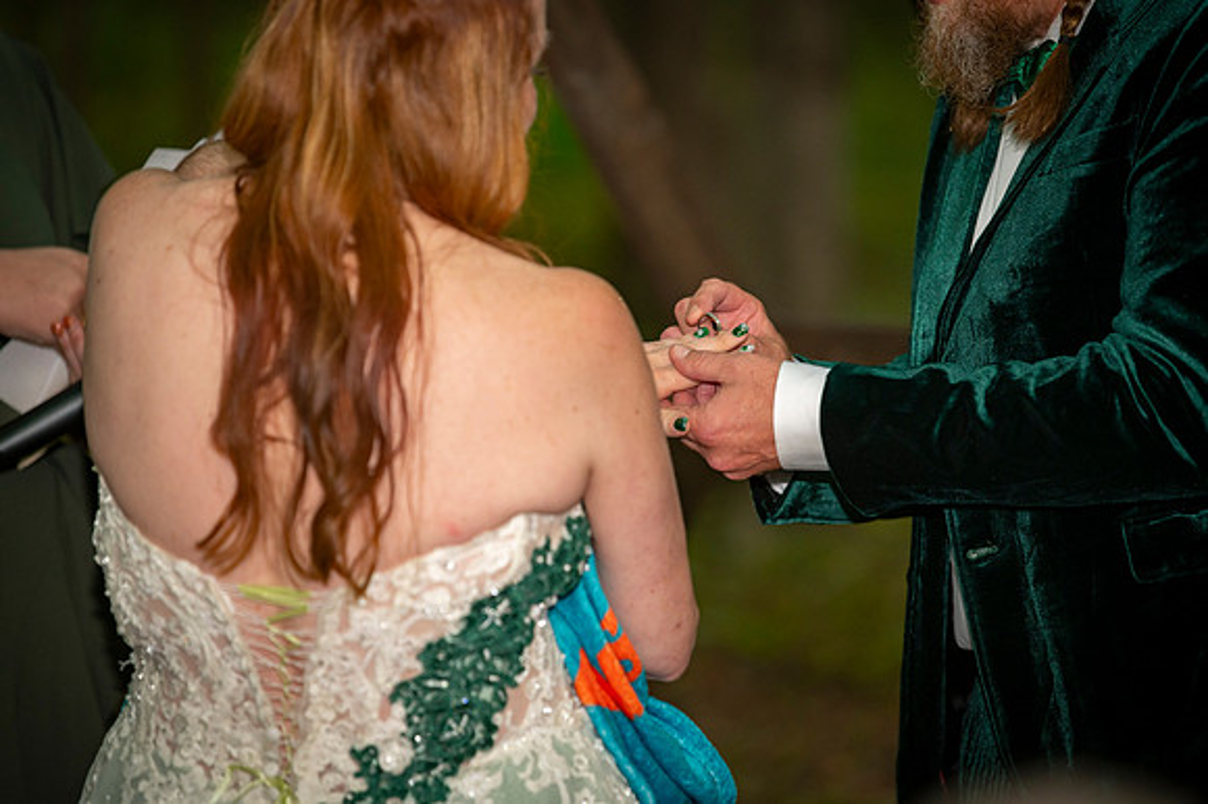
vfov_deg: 6.7
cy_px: 402
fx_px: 6866
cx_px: 604
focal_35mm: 205
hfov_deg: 10.1
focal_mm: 200
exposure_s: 1/100
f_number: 3.2
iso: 1600
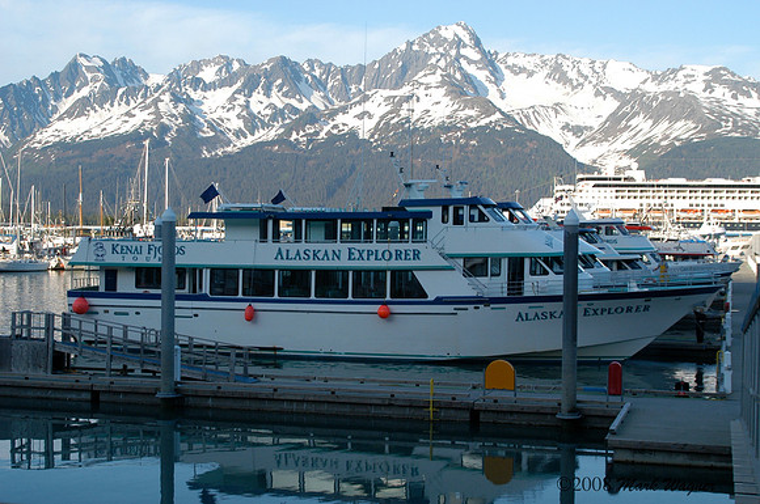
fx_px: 1202
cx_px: 380
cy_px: 252
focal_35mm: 57
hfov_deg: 35.1
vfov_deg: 23.7
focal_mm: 38
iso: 400
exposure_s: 1/350
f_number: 10
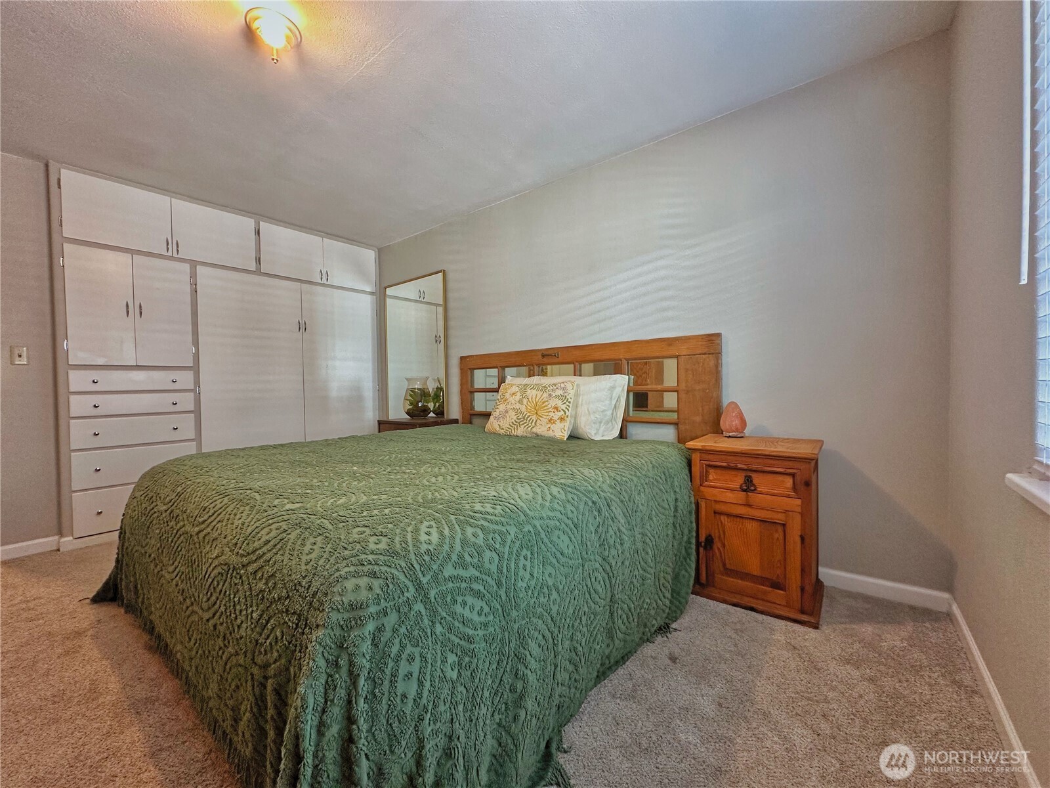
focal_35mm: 14
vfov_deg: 85.7
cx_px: 525
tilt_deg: -1.5
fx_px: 425
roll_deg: +0.9
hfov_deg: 102.1
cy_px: 394
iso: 160
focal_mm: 2.2
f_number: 2.2
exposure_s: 1/60
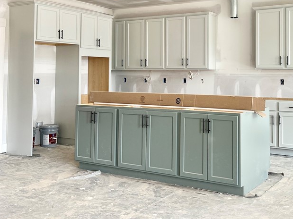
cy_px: 55
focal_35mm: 43
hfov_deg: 42.8
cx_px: 213
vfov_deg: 32.9
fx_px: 364
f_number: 1.5
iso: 40
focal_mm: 5.7
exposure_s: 1/172
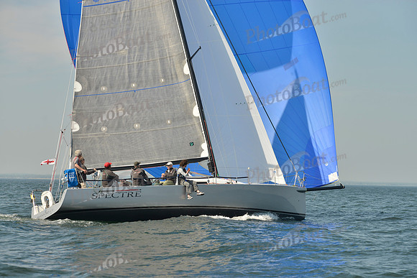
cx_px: 208
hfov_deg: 20.8
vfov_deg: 14.0
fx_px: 1135
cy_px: 139
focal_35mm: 98
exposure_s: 1/1250
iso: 200
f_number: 7.1
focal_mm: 98
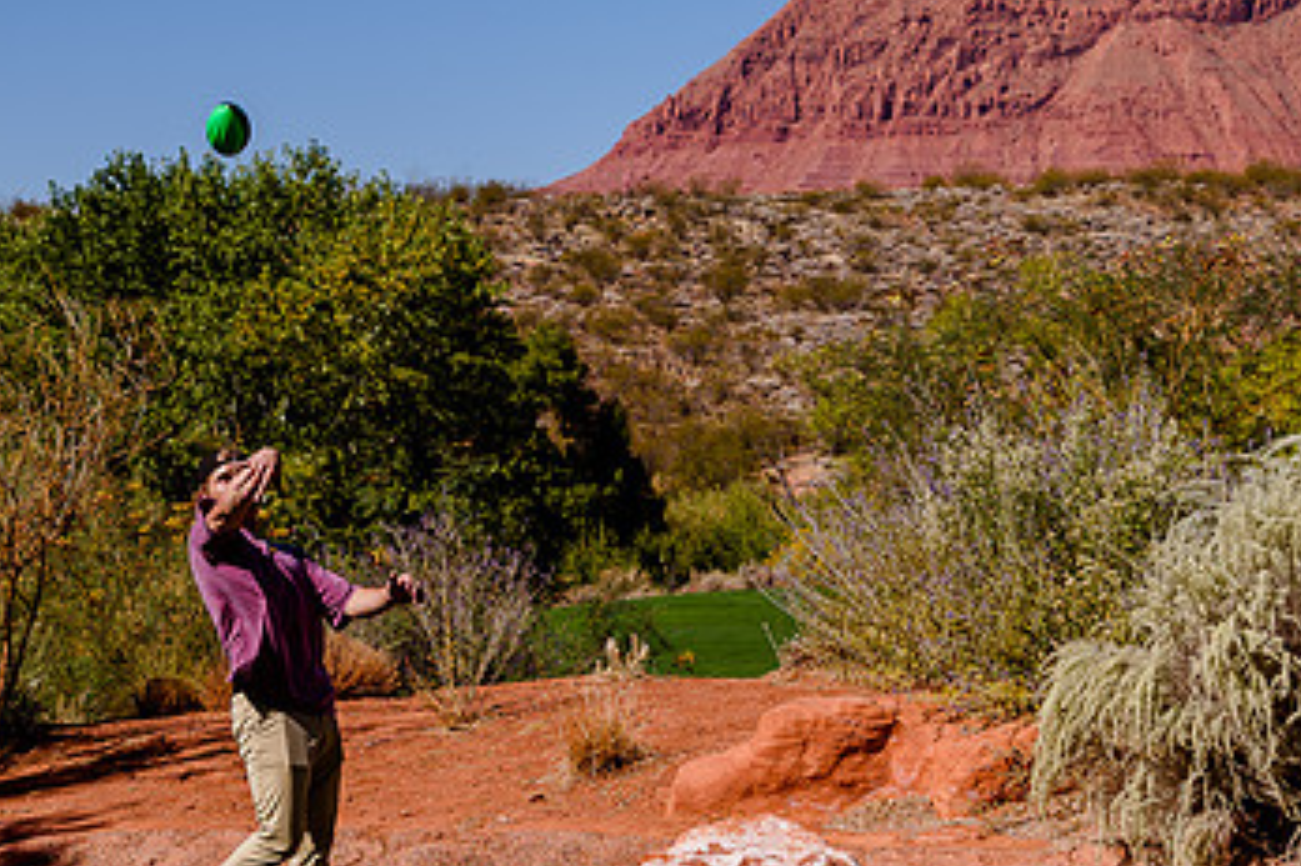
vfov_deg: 13.8
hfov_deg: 20.6
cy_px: 595
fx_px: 3576
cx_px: 471
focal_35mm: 99
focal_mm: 55
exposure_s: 1/800
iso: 125
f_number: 5
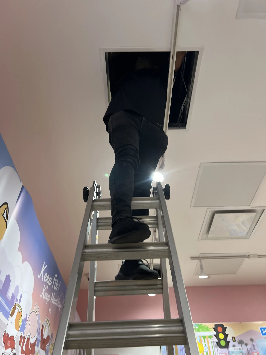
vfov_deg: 67.3
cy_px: 178
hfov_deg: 53.1
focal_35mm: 26
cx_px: 133
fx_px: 266
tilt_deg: +49.7
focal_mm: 5.7
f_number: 1.5
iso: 64
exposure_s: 1/60
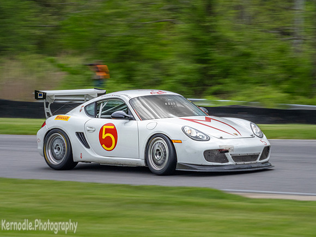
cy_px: 118
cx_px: 158
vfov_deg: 5.9
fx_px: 2282
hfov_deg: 7.9
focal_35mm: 250
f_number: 22
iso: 640
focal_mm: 125
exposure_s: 1/125
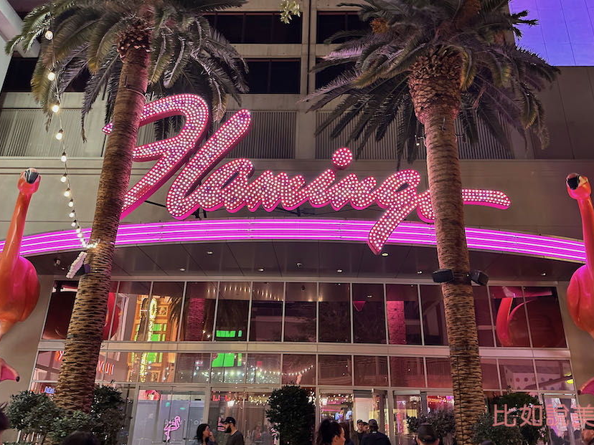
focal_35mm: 29
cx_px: 303
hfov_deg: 61.7
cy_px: 206
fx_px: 498
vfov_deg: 48.2
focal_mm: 6.86
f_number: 1.78
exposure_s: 1/60
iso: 500
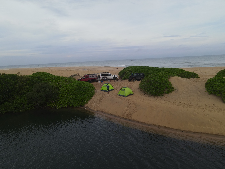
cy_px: 84
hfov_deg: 71.6
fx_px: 156
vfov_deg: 56.8
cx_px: 112
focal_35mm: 24
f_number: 2.8
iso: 100
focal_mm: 4.5
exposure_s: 1/250
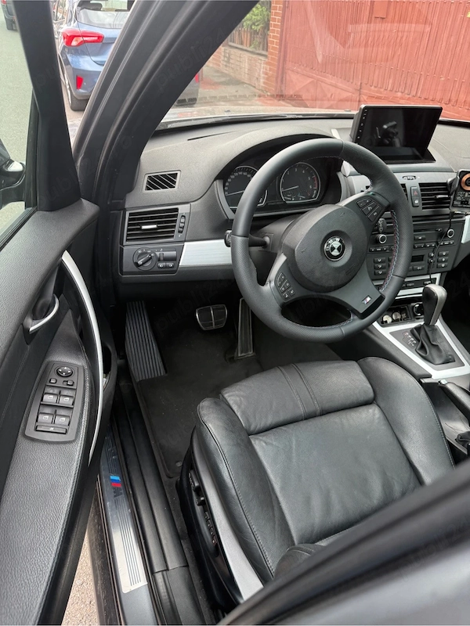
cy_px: 313
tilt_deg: -35.0
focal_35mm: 24
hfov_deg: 56.8
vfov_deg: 71.6
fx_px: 434
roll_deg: -3.5
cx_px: 235
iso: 125
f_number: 1.78
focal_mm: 6.76
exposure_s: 1/202
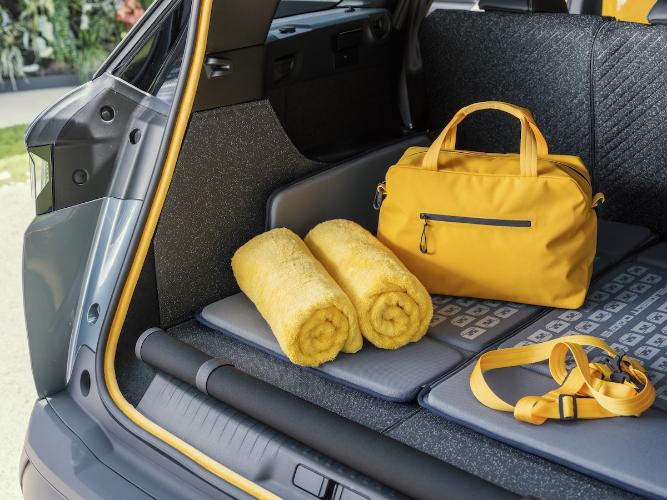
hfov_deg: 37.5
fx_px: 983
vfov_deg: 28.6
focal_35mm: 51
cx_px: 334
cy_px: 250
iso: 400
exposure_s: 1/40
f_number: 7.1
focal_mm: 64
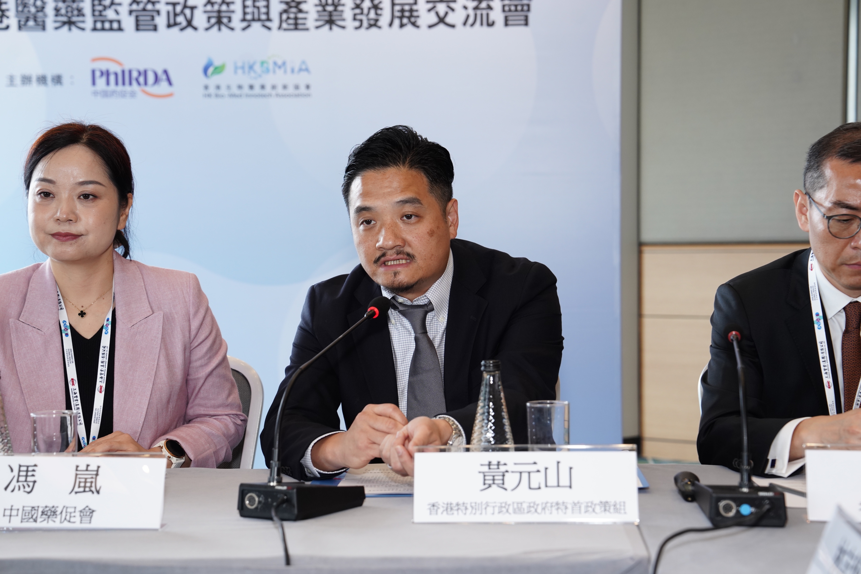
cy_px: 287
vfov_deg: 19.5
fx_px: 1674
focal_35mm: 70
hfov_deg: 28.8
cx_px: 430
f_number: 4.5
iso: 800
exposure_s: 1/160
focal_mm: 70
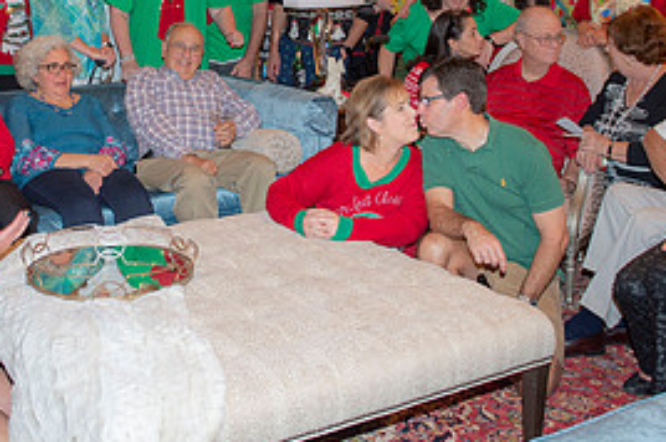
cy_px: 42
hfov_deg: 38.0
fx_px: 961
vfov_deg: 25.1
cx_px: 249
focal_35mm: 52
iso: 800
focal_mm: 24
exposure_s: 1/60
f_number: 3.5
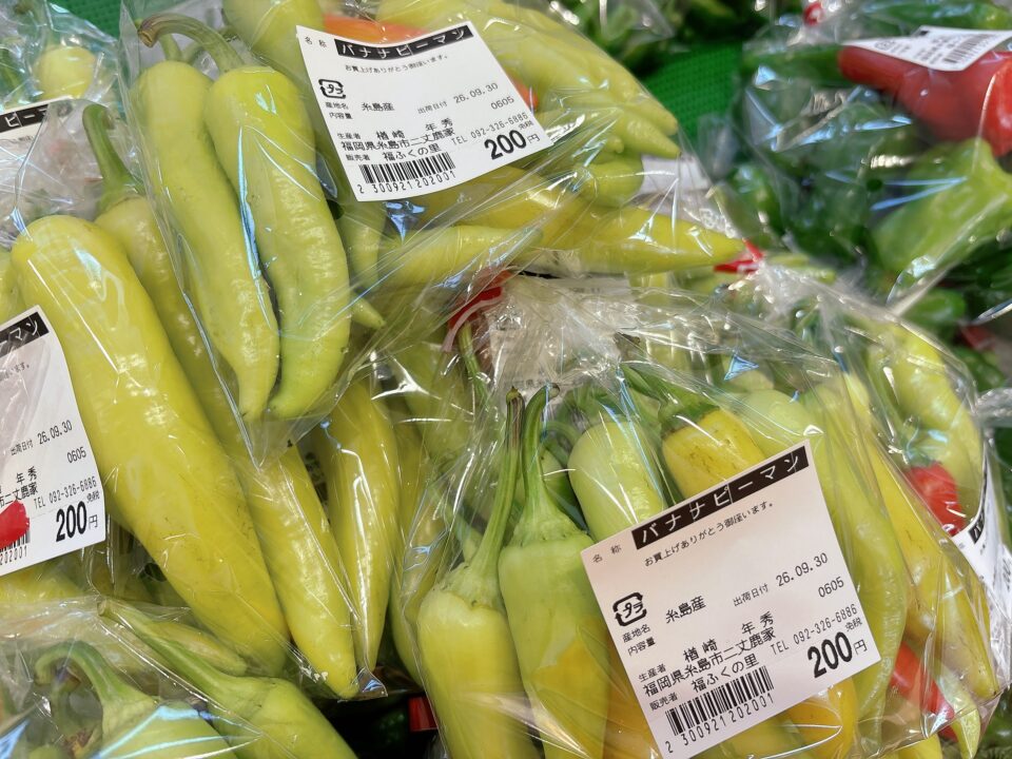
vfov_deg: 53.1
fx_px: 760
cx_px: 506
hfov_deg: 67.3
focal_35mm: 26
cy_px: 380
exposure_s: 1/120
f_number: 1.6
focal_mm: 5.96
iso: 100
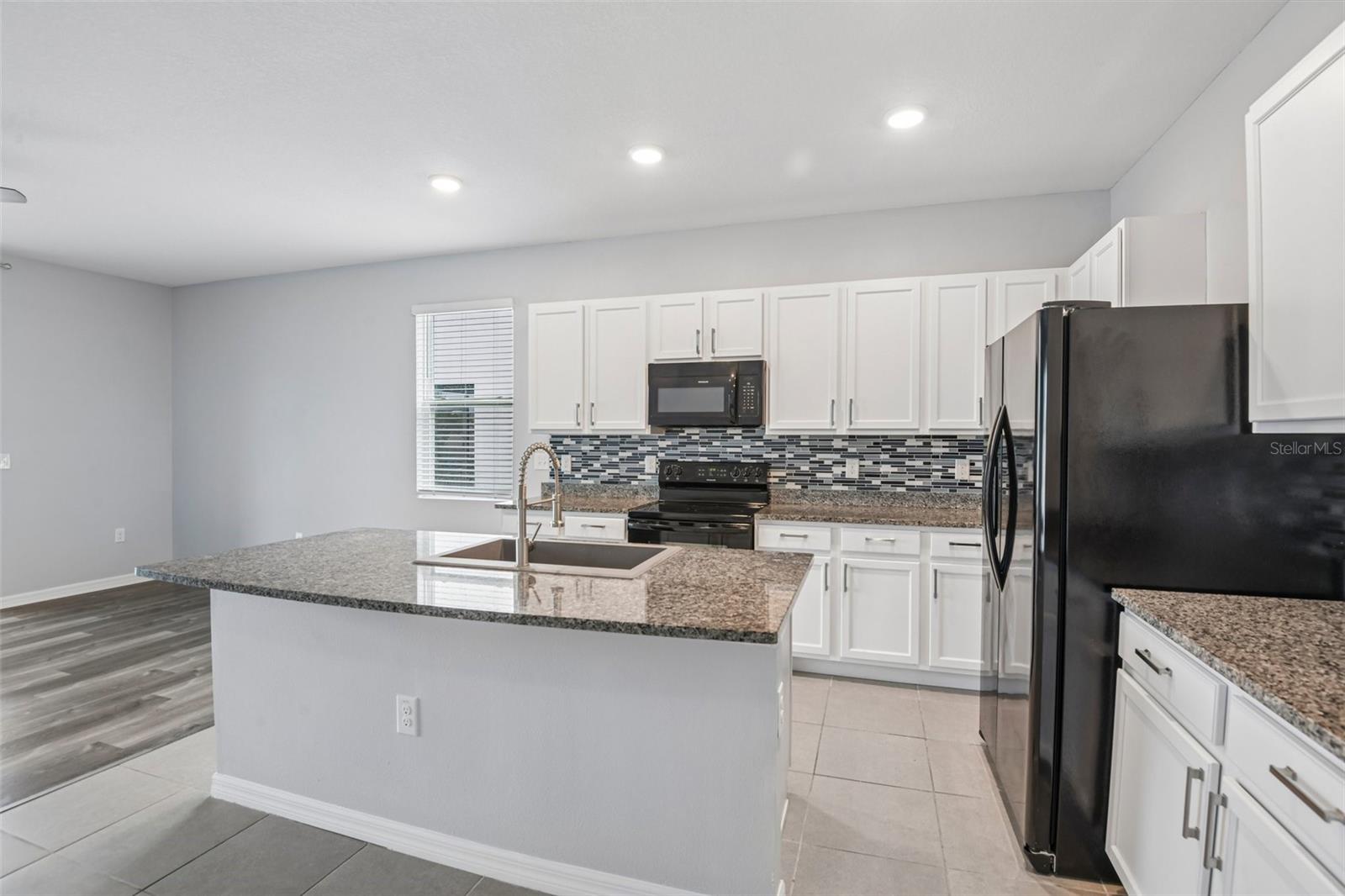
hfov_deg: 96.7
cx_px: 672
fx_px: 598
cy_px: 448
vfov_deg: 73.7
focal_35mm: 16
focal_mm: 16
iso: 400
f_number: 8
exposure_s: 1/10
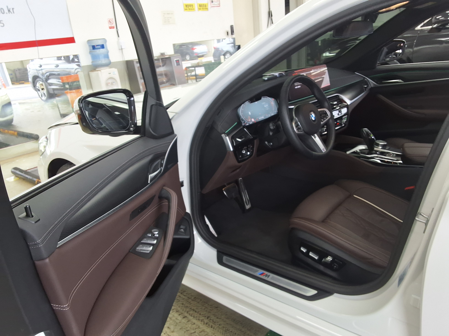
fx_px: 363
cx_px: 224
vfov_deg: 49.7
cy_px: 168
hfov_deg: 63.4
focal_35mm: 28
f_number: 1.9
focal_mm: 2.91
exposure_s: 1/120
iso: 64
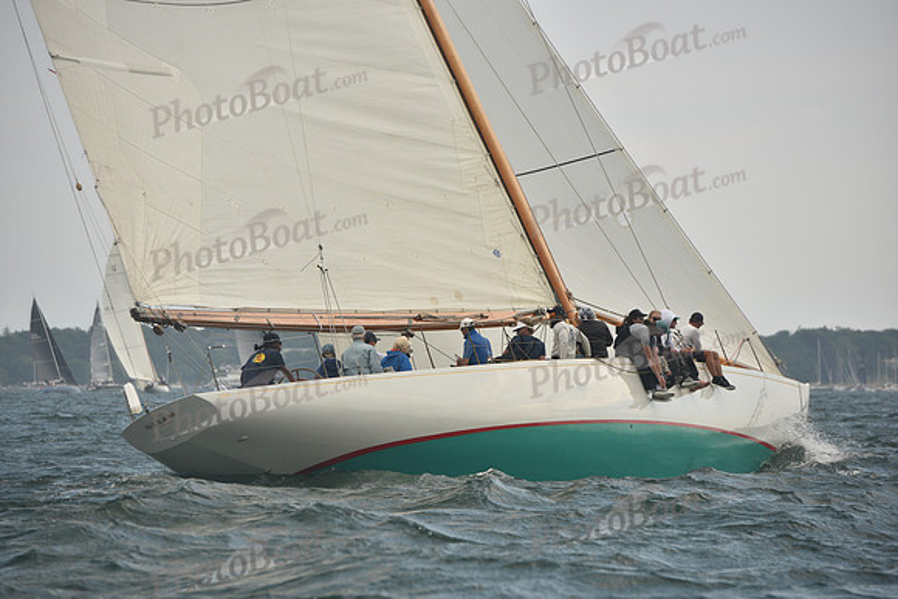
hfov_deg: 10.3
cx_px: 449
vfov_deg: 6.9
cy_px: 300
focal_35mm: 200
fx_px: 4990
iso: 250
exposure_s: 1/500
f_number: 5.6
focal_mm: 200
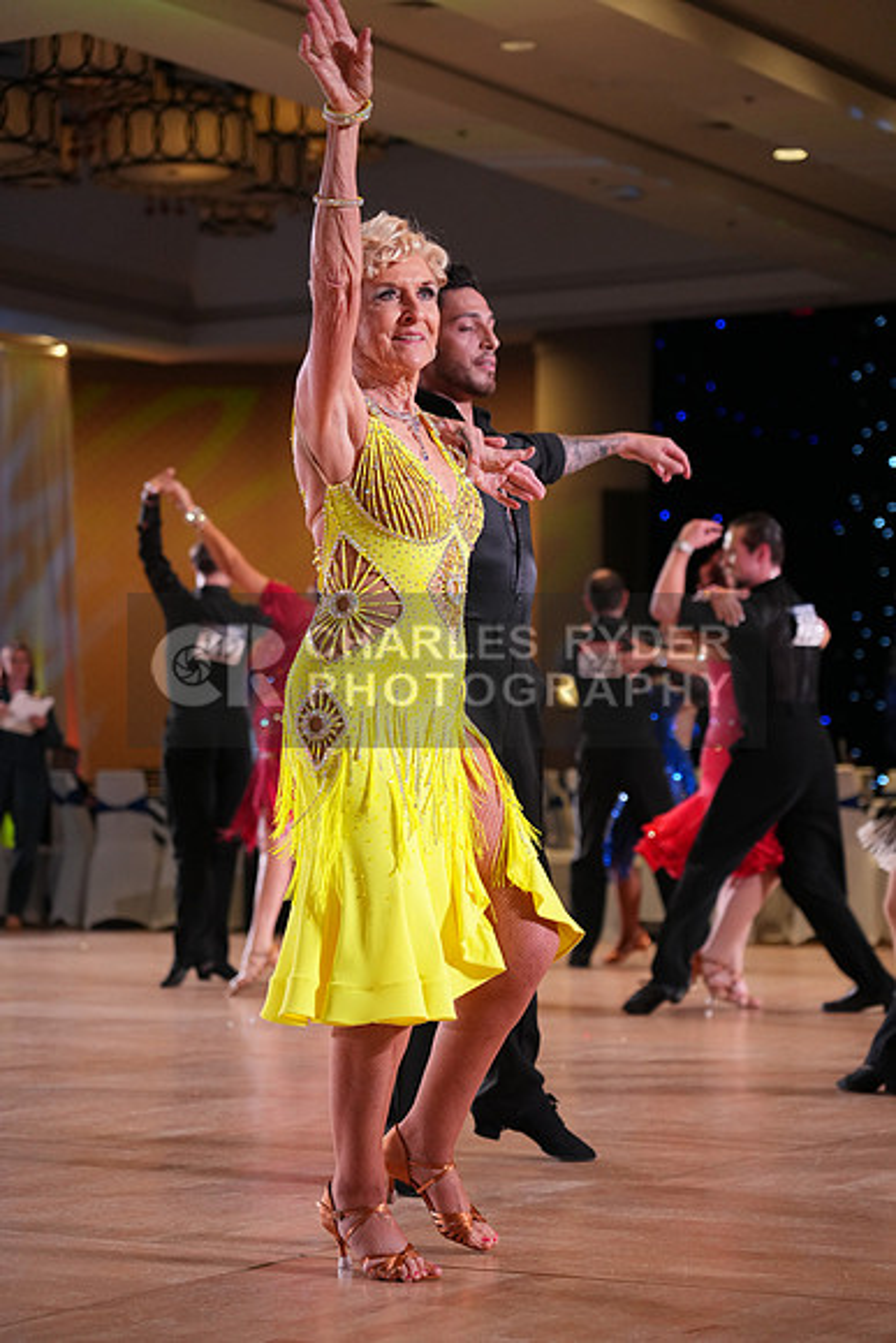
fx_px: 3171
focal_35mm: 85
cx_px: 448
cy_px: 672
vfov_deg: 23.9
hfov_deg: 16.1
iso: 2500
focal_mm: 85
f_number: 4
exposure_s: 1/500
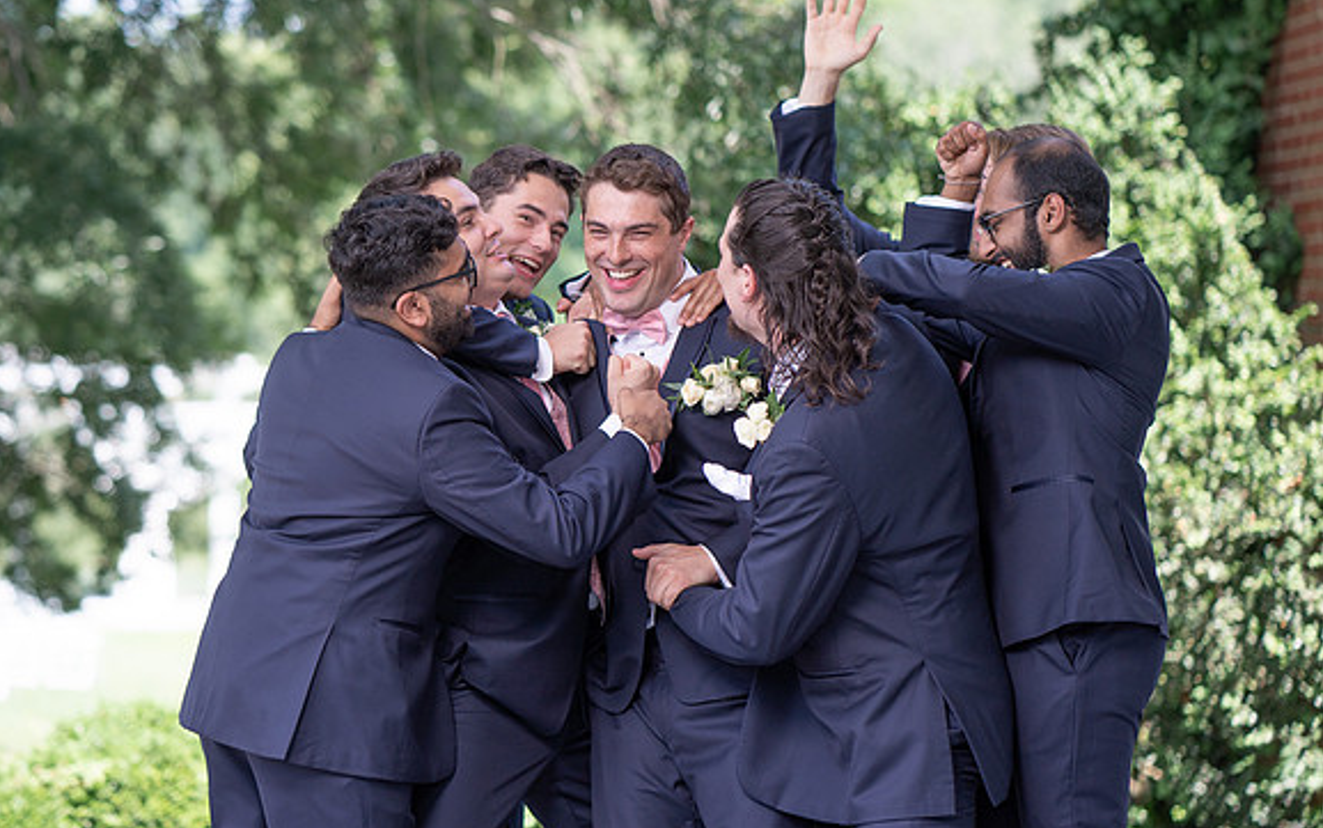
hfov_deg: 19.5
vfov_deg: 12.2
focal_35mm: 107
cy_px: 389
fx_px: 3859
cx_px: 617
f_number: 2.2
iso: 100
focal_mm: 85
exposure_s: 1/1000
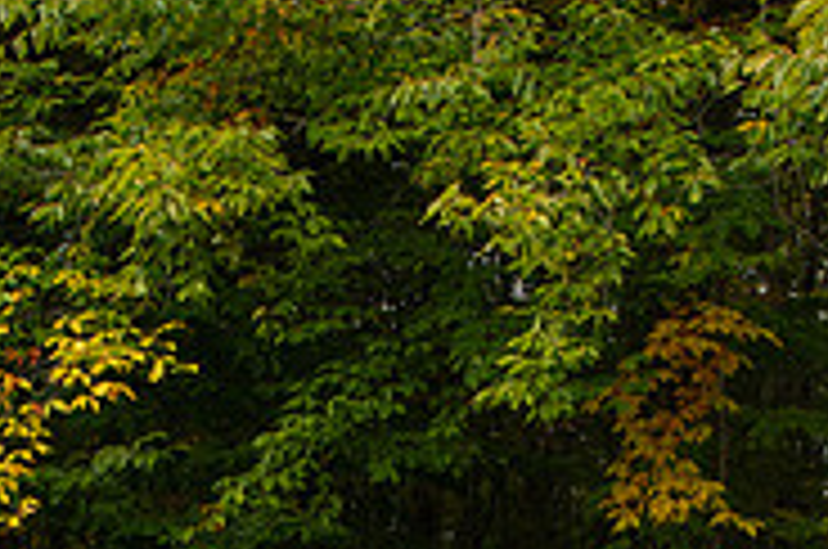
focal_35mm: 82
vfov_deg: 15.6
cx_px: 357
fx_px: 1883
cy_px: 766
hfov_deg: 24.8
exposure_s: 1/200
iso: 400
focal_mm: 24
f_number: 6.3
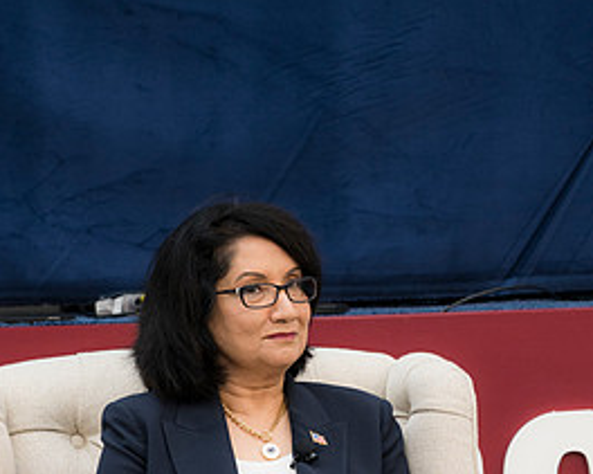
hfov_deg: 5.4
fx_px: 6316
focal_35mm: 360
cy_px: 461
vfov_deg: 4.3
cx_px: 317
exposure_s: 1/250
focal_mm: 150
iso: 400
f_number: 3.5
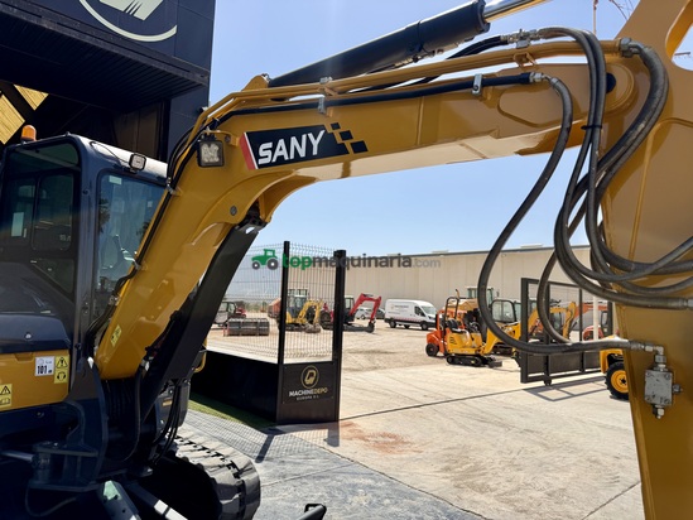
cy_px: 260
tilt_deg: +5.8
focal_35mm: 24
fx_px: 481
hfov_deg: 71.6
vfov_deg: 56.8
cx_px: 346
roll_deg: -2.0
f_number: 1.78
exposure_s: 1/6173
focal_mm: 6.76
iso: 80
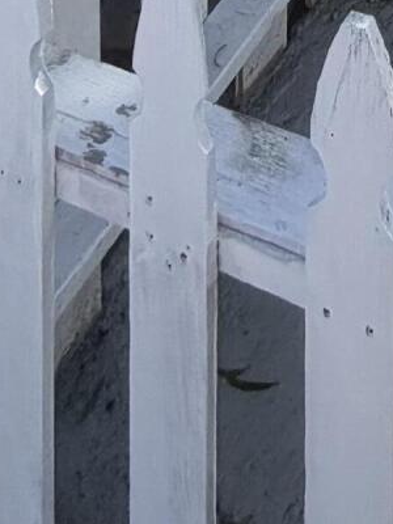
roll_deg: -1.0
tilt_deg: -0.1
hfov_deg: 18.3
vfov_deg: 14.6
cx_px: 614
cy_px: -773
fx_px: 1060
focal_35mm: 70
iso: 40
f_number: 2.2
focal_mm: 2.22
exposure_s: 1/596
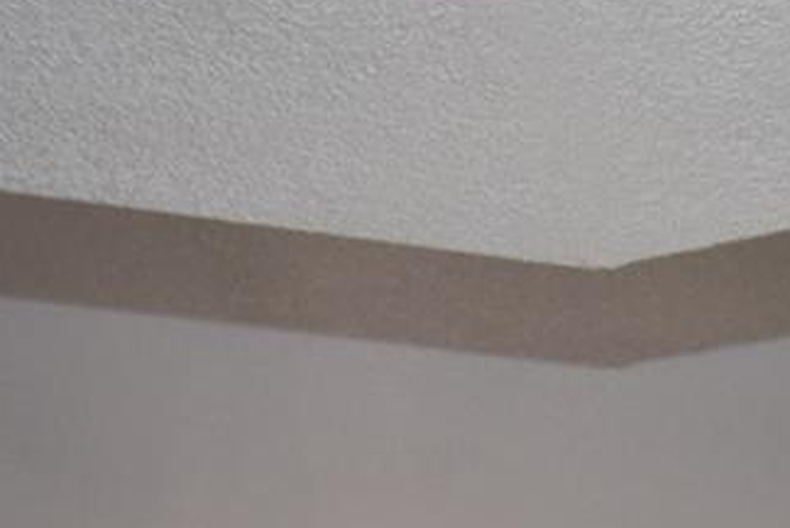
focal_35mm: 105
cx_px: 855
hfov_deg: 18.7
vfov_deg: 11.2
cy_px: 1208
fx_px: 2306
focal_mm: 14
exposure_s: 1/125
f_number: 5.6
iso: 360
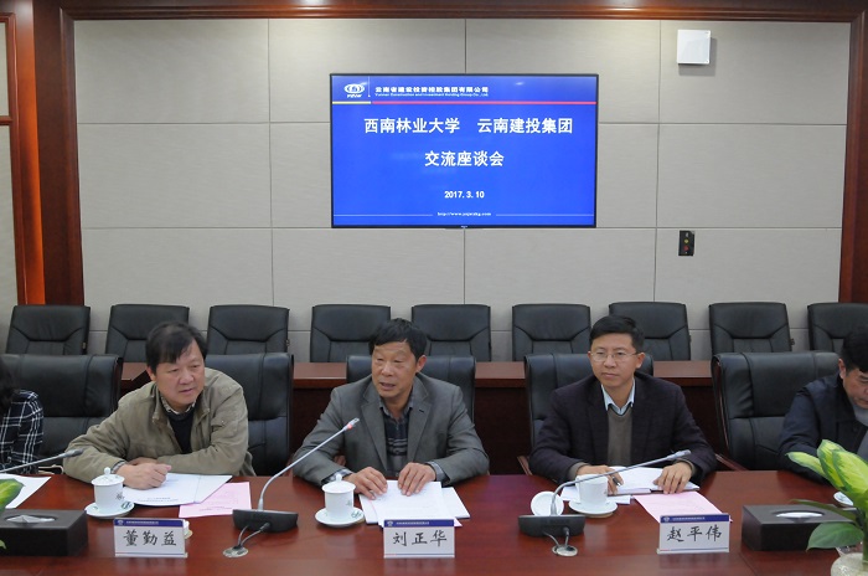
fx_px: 866
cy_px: 288
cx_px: 434
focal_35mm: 36
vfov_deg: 36.7
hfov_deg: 53.2
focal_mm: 24
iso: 2500
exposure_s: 1/100
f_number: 5
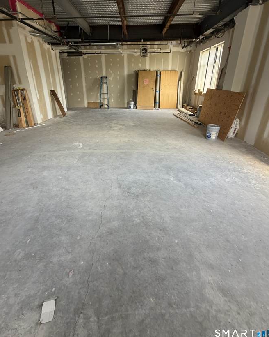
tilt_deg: -20.2
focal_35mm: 16
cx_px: 127
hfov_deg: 80.3
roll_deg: +0.5
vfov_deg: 92.4
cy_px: 143
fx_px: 159
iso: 320
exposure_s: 1/106
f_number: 2.2
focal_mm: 2.22
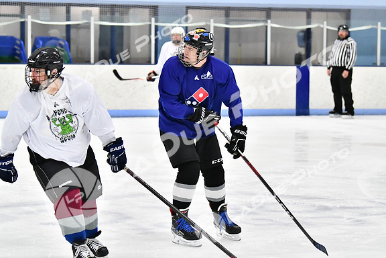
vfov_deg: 8.9
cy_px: 129
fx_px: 1651
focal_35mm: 154
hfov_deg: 13.3
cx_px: 193
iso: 6400
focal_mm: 102
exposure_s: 1/1250
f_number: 3.2
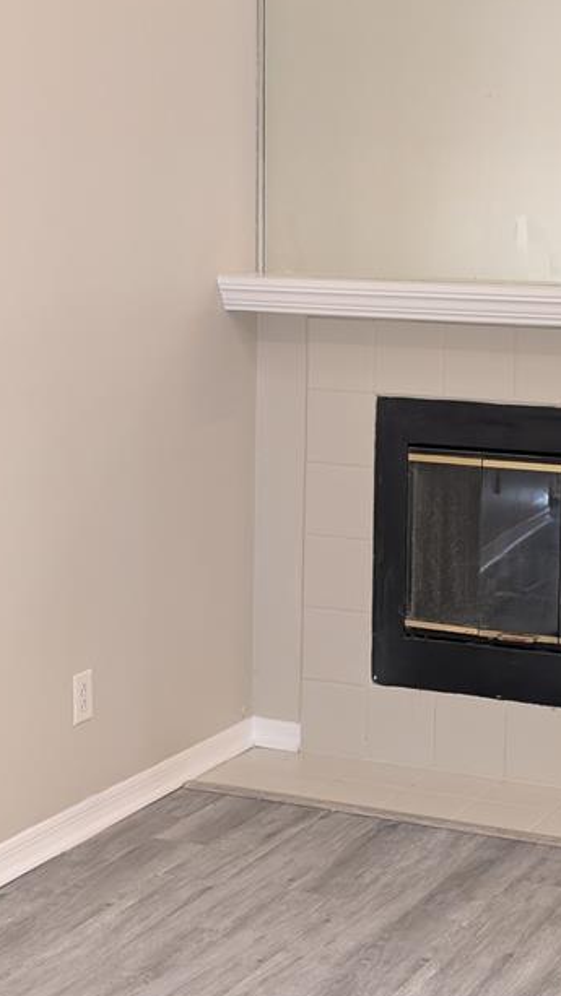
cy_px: 396
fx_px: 1771
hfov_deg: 17.9
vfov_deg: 31.3
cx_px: 426
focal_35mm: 67
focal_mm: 6.9
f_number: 1.68
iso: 253
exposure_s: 1/40
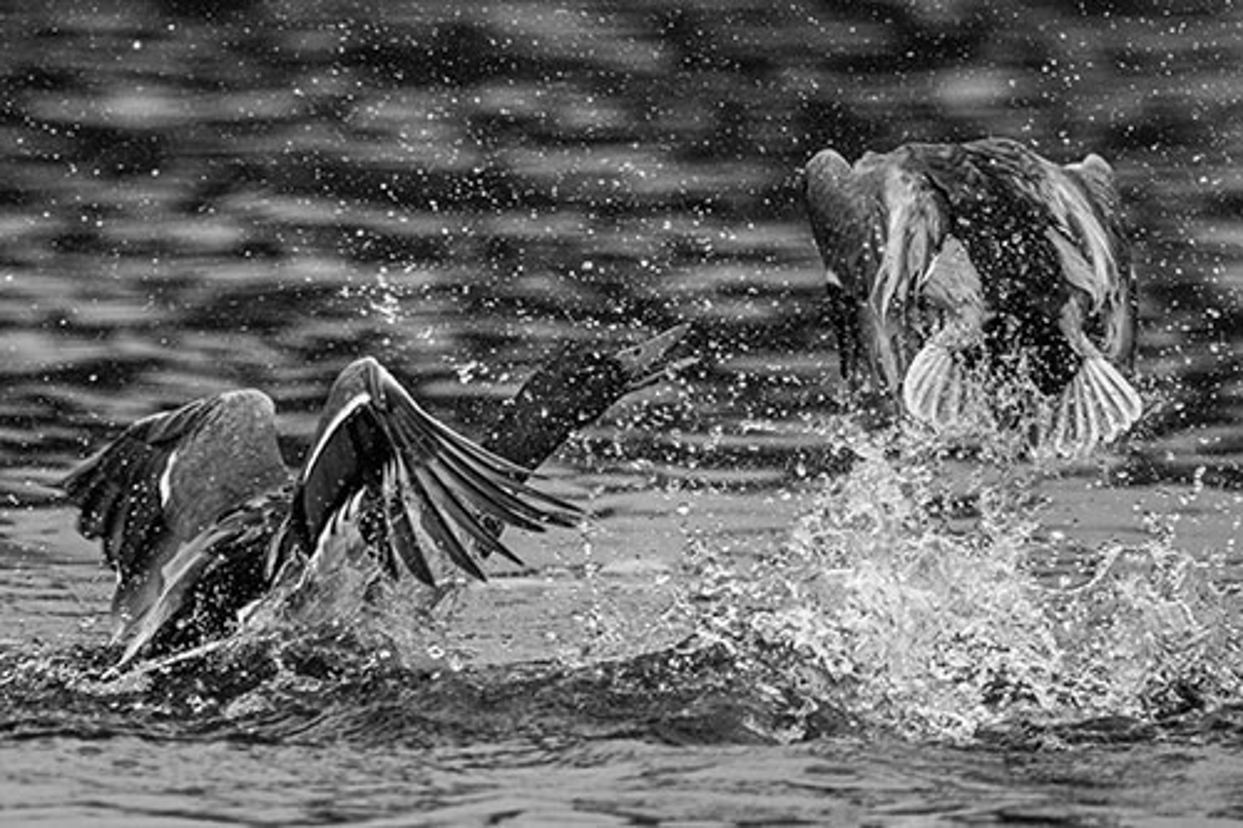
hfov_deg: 1.7
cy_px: 414
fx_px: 41417
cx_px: 622
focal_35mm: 1200
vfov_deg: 1.1
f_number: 13
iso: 2000
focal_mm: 1200
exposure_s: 1/3200
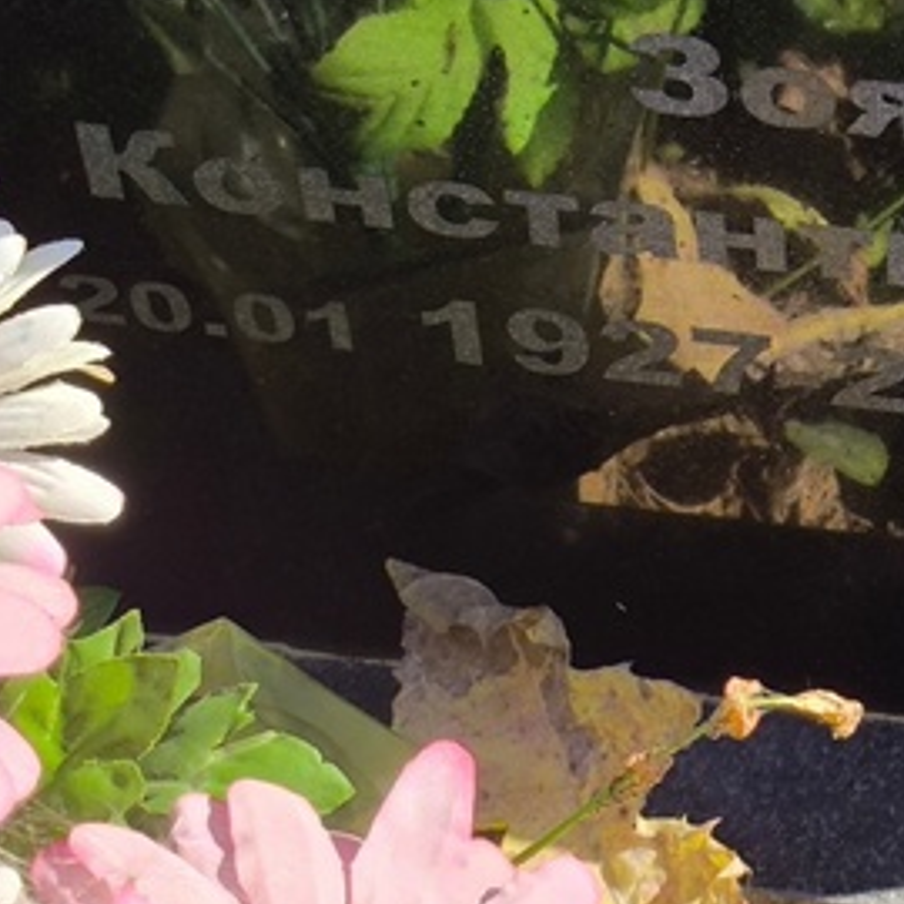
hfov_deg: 12.9
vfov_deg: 13.3
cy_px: 218
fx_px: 3871
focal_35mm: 131
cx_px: 1143
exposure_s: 1/382
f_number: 1.7
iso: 50
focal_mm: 4.71
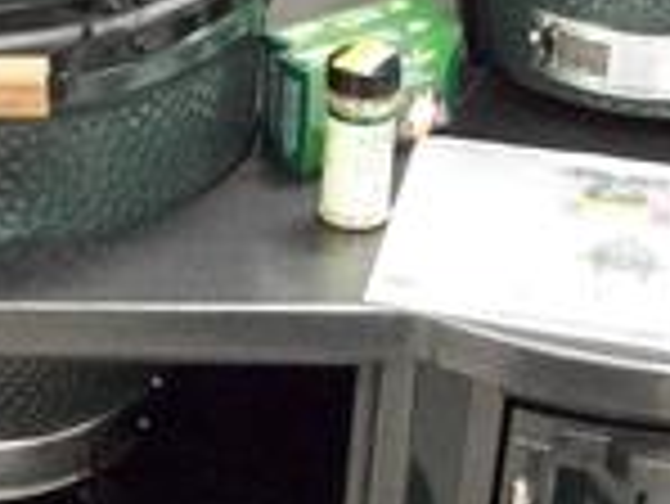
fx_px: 1937
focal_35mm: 100
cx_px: -29
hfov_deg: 19.0
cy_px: 189
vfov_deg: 14.8
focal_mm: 5.7
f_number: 2.9
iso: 640
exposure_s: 1/30
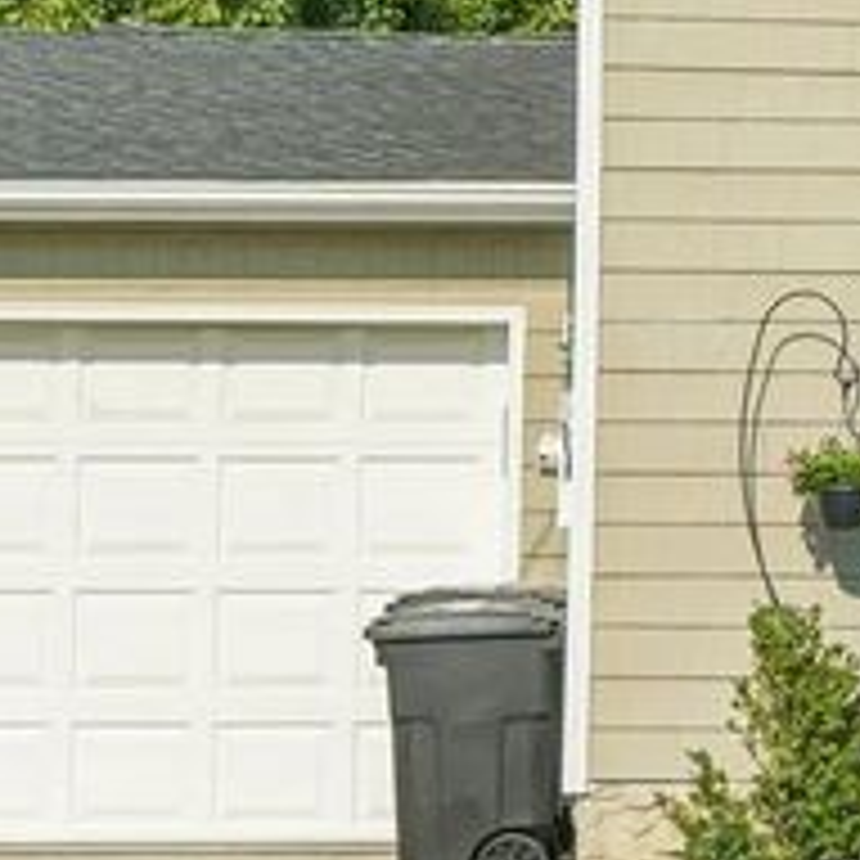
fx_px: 4104
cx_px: 1396
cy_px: 47
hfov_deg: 11.3
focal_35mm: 146
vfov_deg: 11.9
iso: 100
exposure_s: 1/400
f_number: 8
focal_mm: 32
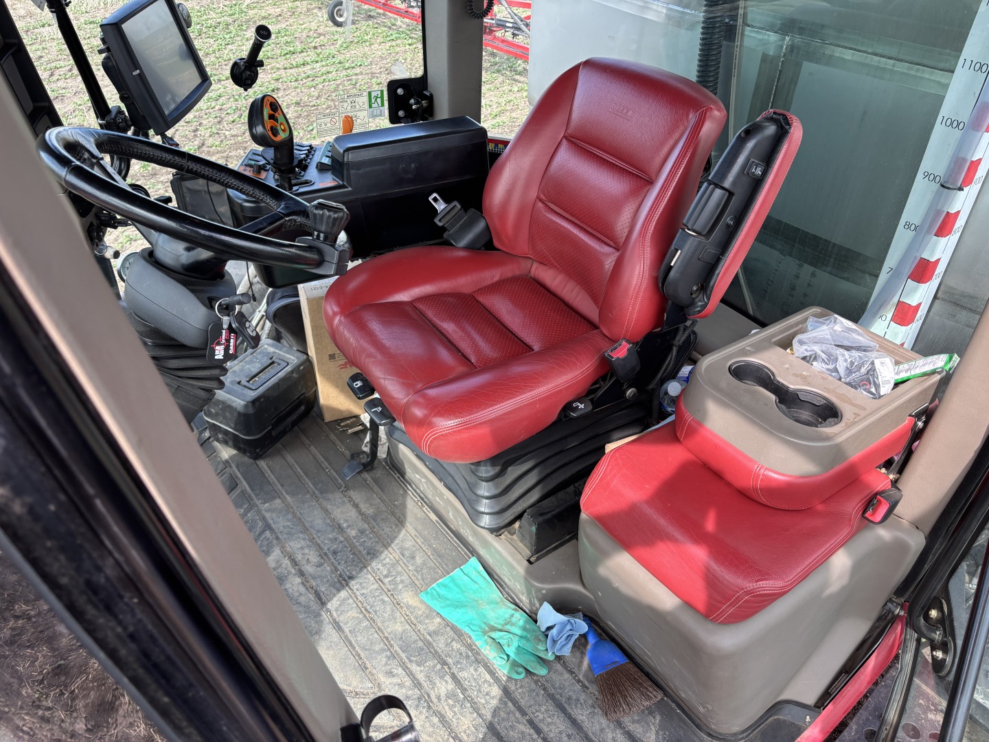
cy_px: 371
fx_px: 743
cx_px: 494
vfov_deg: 53.1
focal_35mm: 26
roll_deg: -0.8
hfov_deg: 67.3
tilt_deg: -38.9
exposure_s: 1/283
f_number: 1.6
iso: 50
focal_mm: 5.96
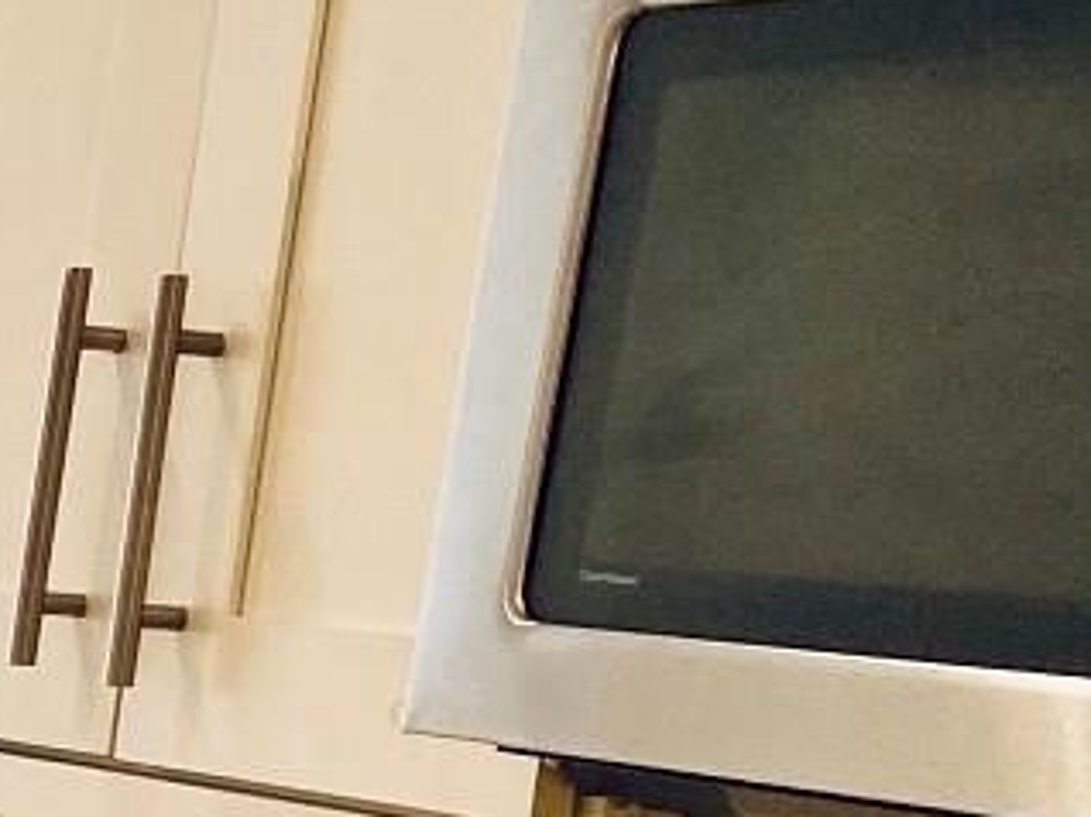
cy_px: 1119
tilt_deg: -8.7
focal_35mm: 131
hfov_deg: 12.9
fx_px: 4126
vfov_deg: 11.0
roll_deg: -4.7
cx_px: -1177
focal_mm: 4.25
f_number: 1.8
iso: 100
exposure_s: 1/120
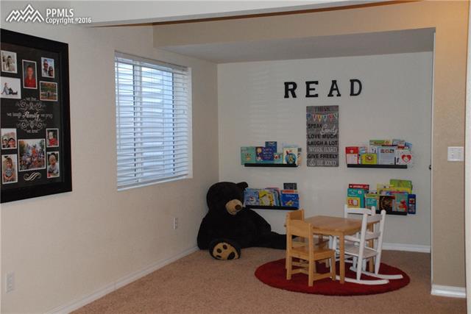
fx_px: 608
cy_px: 157
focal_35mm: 46
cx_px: 236
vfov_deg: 29.0
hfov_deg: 42.3
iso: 1600
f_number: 5.6
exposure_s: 1/60
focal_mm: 31
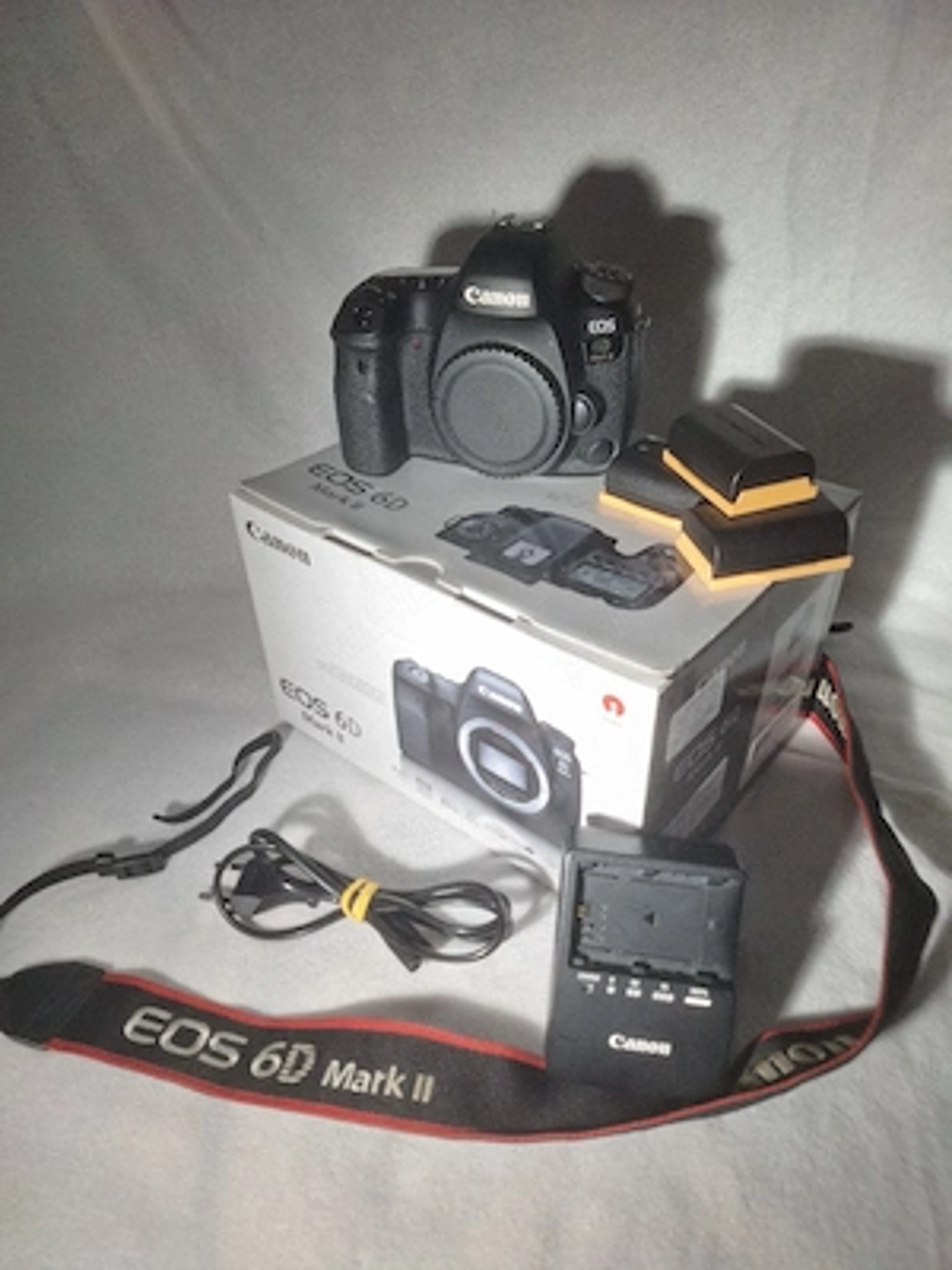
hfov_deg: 58.9
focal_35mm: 23
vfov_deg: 73.9
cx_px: 476
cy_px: 635
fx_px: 843
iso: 50
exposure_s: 1/100
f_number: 1.8
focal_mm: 5.54
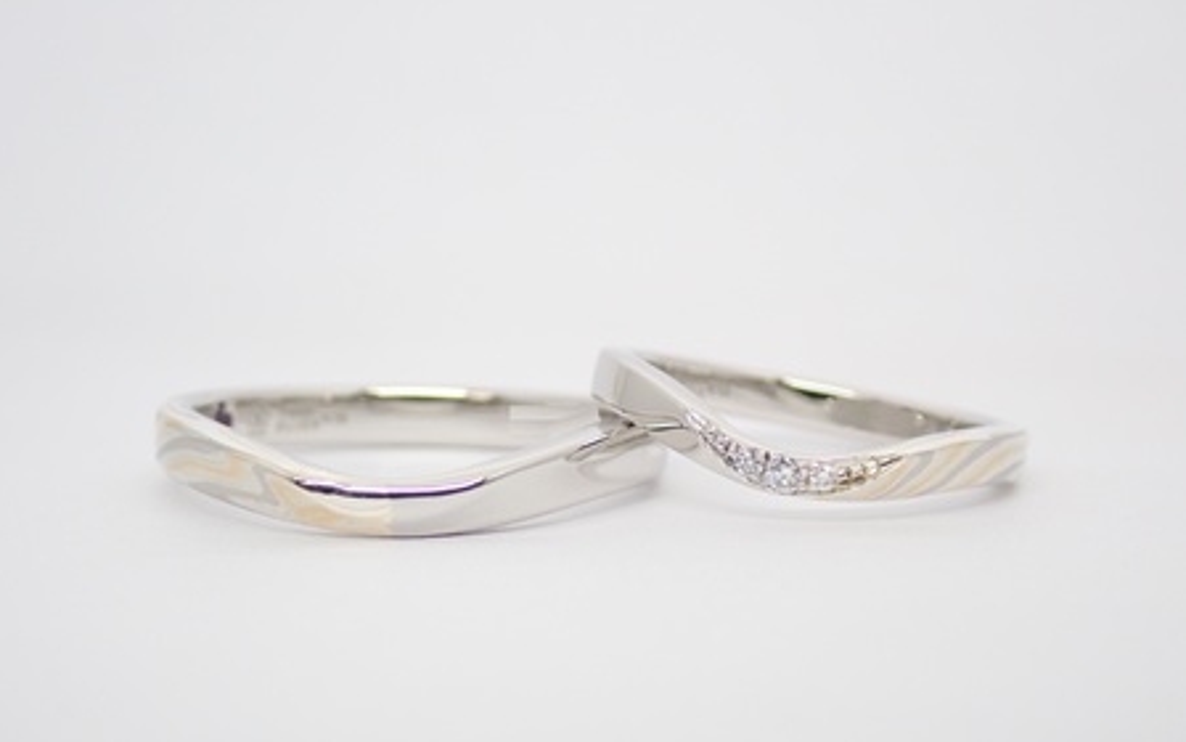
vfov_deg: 15.9
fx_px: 2650
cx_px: 593
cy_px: 444
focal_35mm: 82
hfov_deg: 25.2
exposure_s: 1/100
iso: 200
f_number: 4.1
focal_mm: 13.65
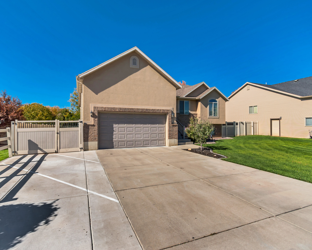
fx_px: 157
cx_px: 145
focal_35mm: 17
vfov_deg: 77.0
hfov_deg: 89.5
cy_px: 125
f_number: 4.5
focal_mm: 10
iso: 100
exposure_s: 1/1600
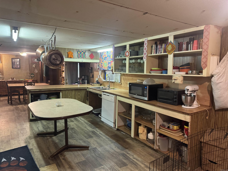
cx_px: 114
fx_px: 158
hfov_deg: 71.6
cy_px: 86
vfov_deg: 56.8
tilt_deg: -7.0
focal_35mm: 24
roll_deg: -0.7
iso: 640
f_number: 1.78
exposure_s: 1/60
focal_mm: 6.76
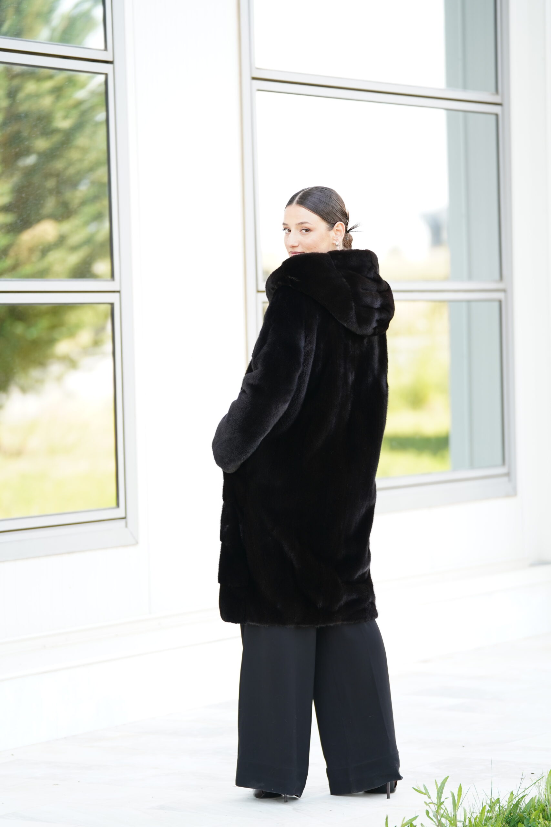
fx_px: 2938
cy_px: 414
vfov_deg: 16.0
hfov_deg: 10.7
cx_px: 276
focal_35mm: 128
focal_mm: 128
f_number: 2.8
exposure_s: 1/250
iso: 250
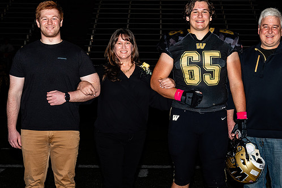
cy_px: 89
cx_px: 160
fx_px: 697
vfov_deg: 15.4
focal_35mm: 89
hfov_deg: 22.9
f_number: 5
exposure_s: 1/200
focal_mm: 42
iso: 320
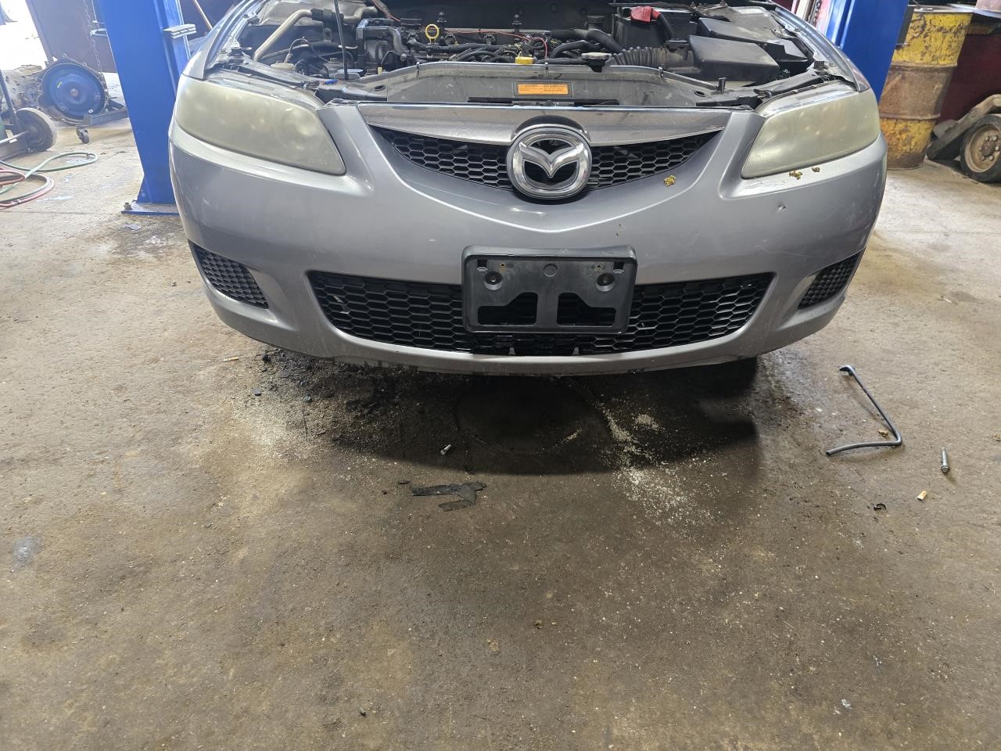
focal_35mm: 23
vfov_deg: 58.9
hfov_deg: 73.9
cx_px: 500
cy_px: 376
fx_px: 665
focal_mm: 6.3
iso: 640
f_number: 1.7
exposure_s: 1/120
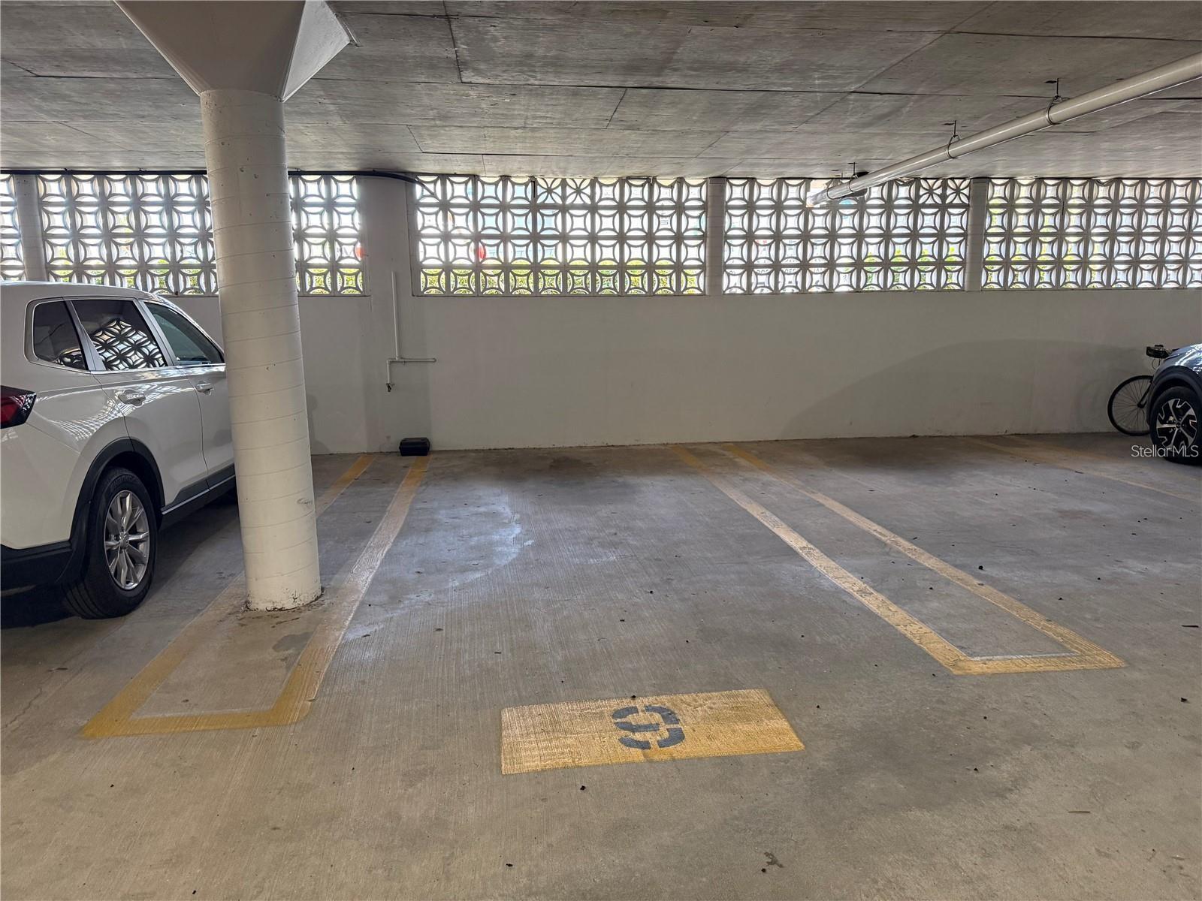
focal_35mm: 24
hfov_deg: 71.6
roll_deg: +0.4
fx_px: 833
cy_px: 450
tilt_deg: -9.8
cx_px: 601
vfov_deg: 56.8
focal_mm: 6.76
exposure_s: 1/60
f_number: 1.78
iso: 250
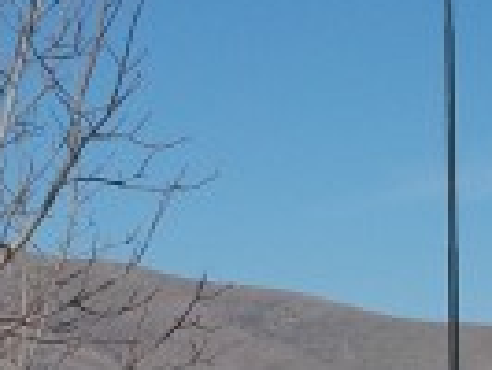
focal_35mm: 193
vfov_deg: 7.6
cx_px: 281
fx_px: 2746
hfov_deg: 10.2
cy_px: 475
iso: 80
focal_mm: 6.9
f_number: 9.8
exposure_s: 1/160
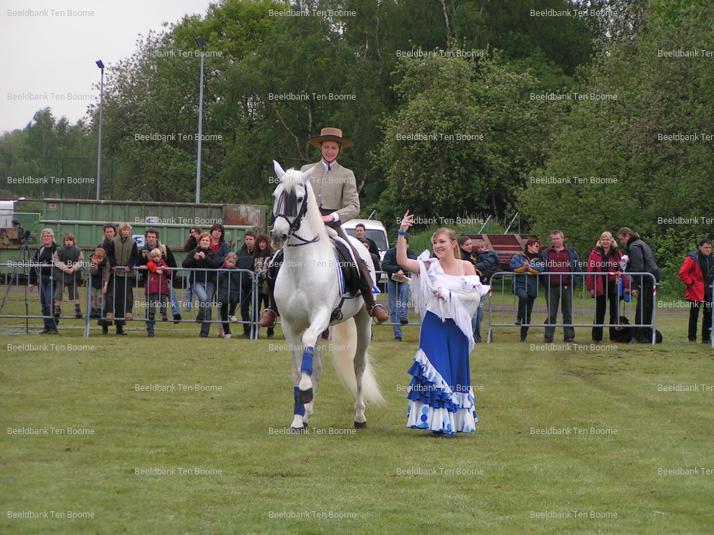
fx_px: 3238
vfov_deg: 9.5
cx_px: 357
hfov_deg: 12.6
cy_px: 268
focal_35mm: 157
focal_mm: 24
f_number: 3.5
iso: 50
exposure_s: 1/200
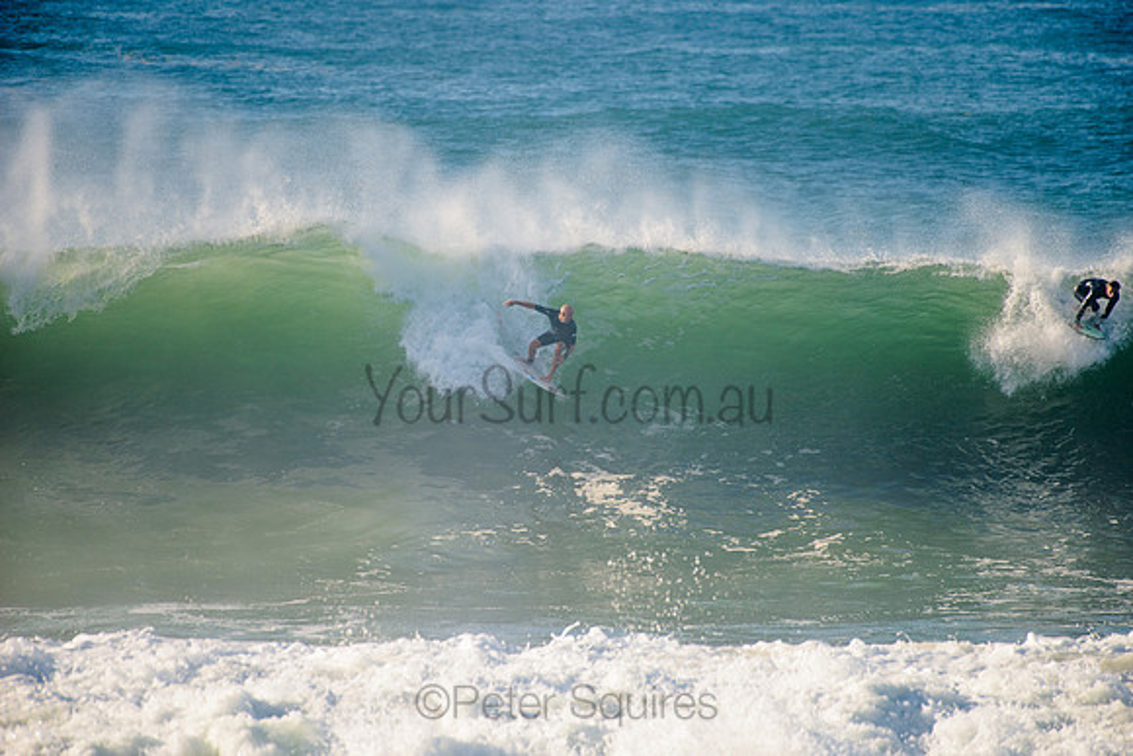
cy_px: 378
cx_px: 566
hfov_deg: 4.1
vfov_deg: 2.8
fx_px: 15739
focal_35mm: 500
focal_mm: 500
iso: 220
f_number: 5.6
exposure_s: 1/1600
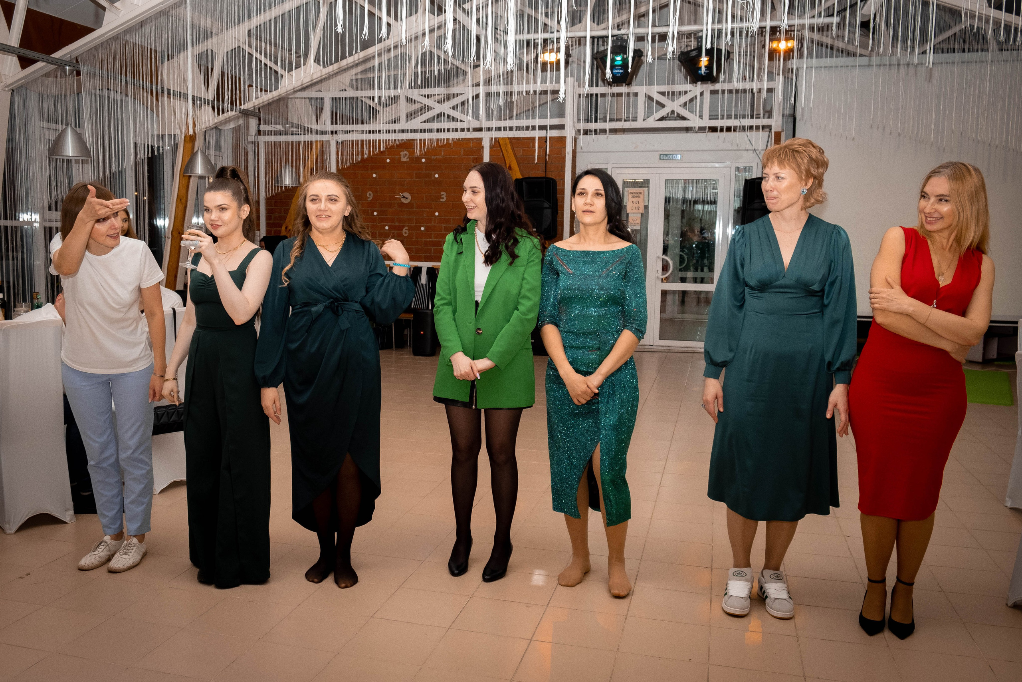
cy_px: 338
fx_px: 856
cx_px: 456
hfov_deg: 61.5
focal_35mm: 30
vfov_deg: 43.4
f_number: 4.5
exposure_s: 1/160
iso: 1600
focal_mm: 18
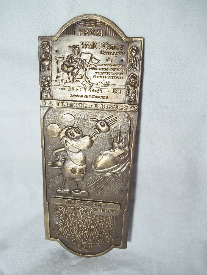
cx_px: 104
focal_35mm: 32
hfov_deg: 44.2
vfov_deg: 56.8
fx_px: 255
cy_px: 138
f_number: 2.9
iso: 64
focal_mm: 5.7
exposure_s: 1/400
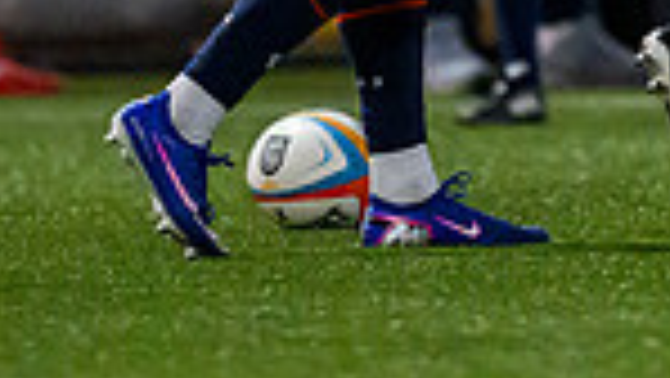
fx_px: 39443
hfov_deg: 1.0
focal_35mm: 2219
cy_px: -688
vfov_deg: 0.5
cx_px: 673
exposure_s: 1/800
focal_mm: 400
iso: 12800
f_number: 2.8
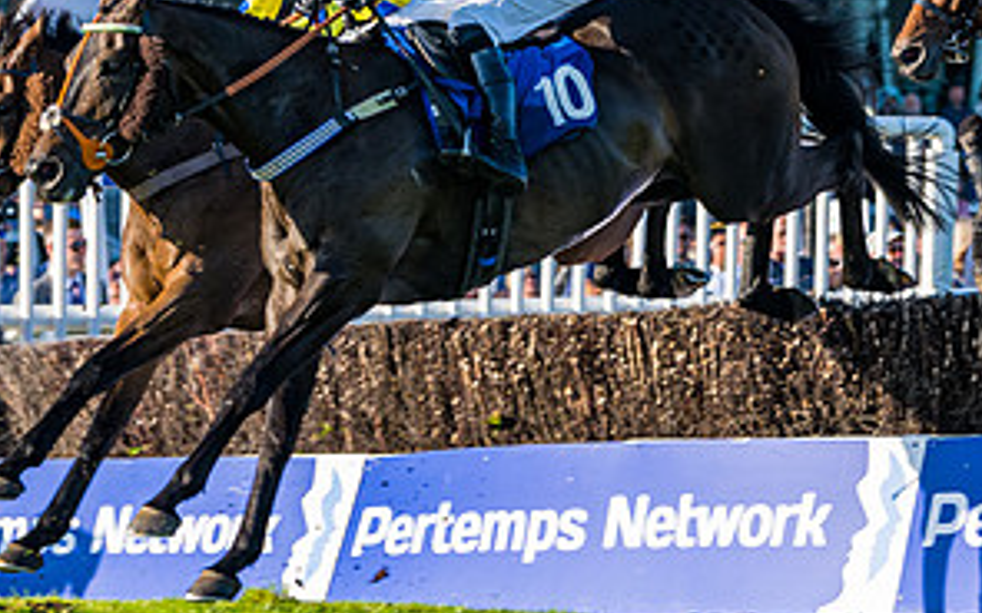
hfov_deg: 7.3
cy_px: 239
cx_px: 630
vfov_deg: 4.5
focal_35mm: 289
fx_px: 7734
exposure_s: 1/1250
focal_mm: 102
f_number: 4
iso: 200
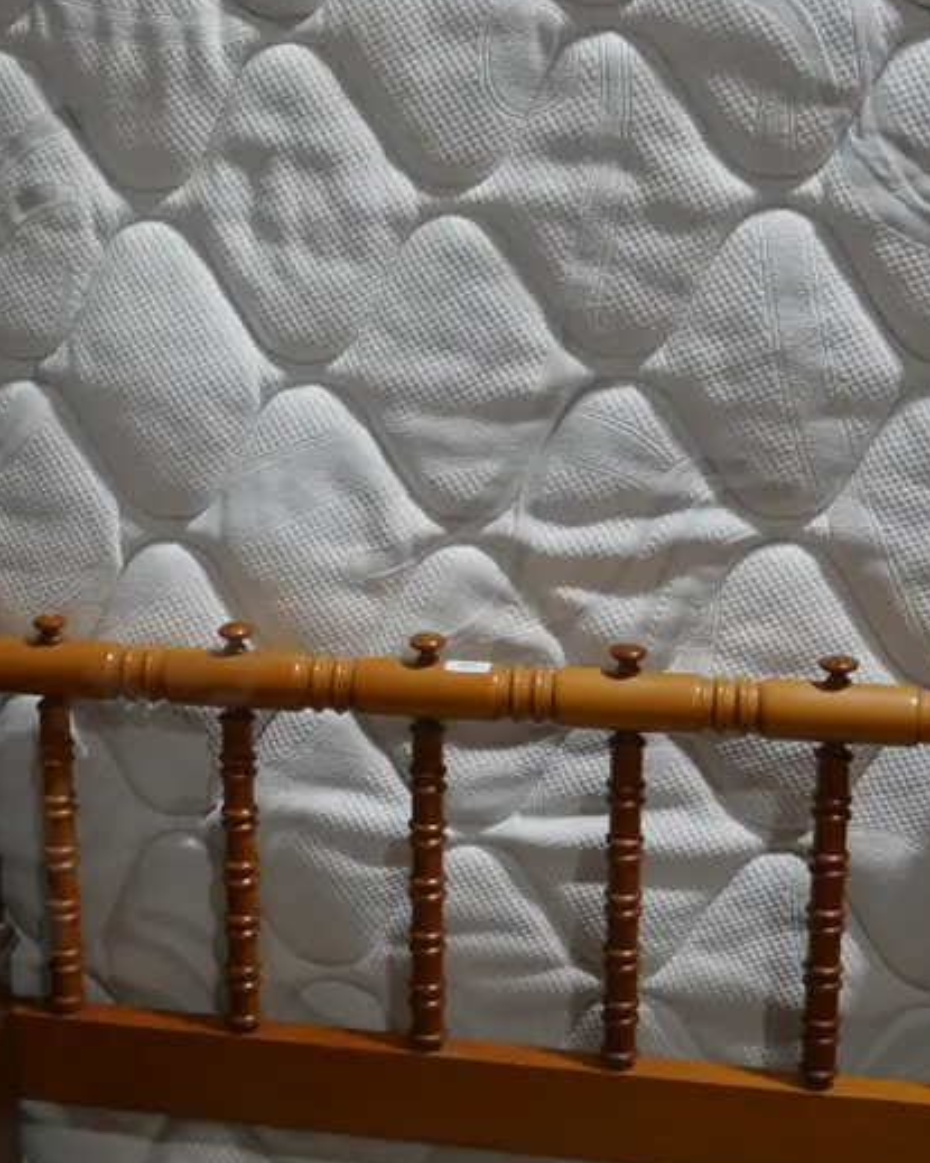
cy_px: 473
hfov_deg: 28.0
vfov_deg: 34.6
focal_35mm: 54
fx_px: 1858
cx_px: 351
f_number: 3.5
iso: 200
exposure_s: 1/80
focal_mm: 14
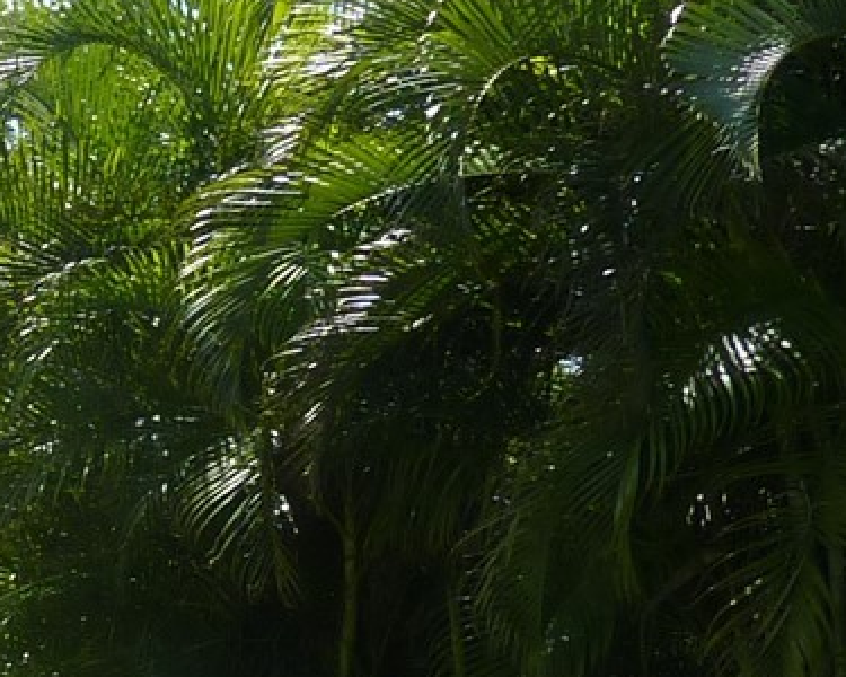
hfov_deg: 16.2
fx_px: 2604
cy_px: 982
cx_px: -569
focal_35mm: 104
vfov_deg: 14.0
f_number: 4
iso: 80
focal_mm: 4.1
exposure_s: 1/500
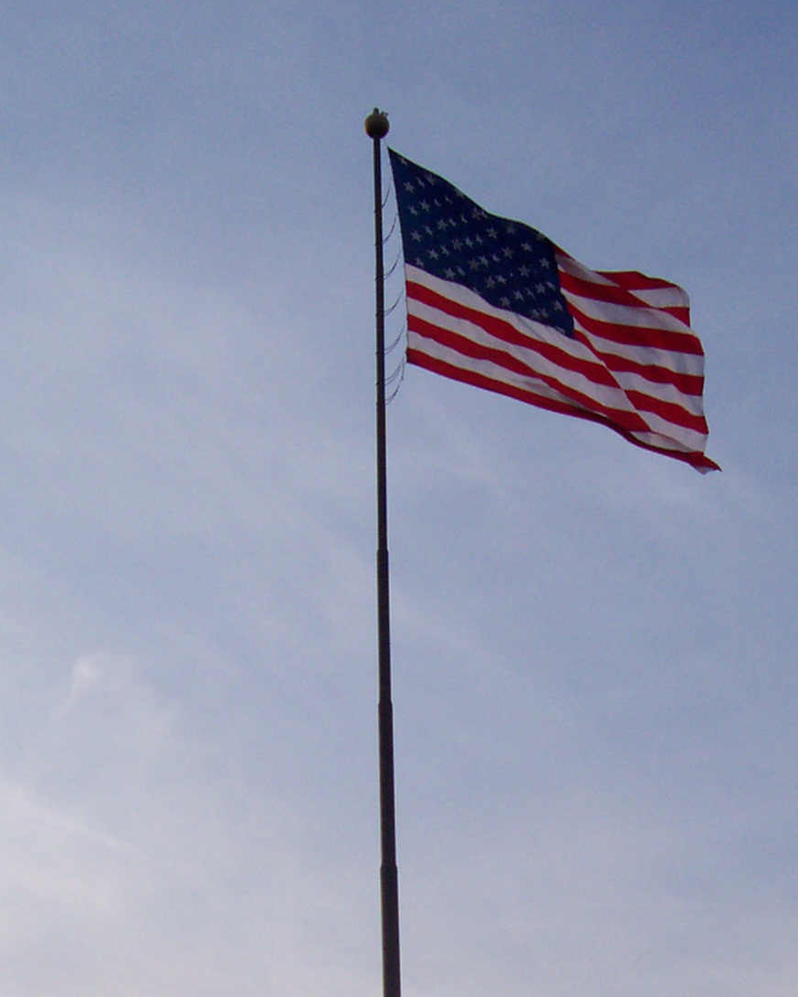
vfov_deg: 26.0
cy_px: 954
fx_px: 2066
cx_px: 512
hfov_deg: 21.8
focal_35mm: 70
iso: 80
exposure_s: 1/256
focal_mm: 5.6
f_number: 5.1
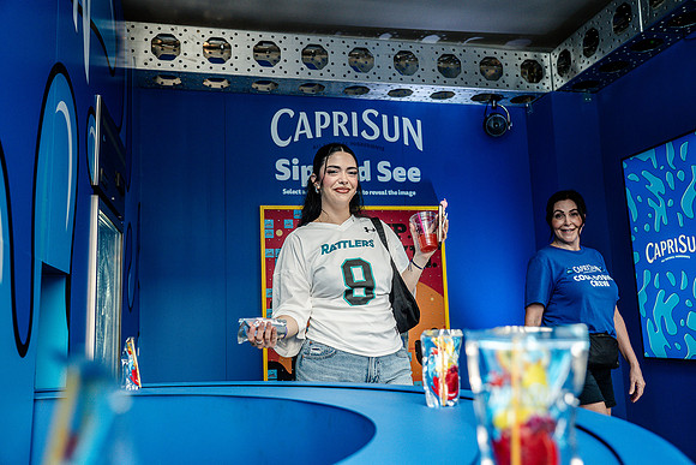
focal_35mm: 31
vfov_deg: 42.3
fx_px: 599
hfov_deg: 60.3
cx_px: 348
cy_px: 232
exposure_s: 1/200
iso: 800
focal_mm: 31
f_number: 4
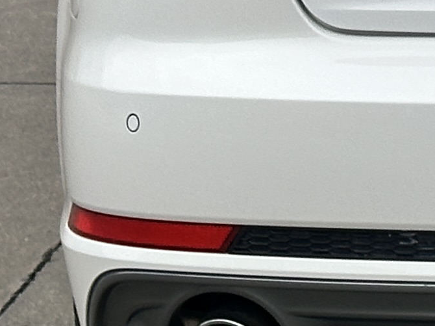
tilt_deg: -2.6
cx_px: 736
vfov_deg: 5.1
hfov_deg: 6.7
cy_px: -282
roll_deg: +0.4
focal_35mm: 289
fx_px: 3630
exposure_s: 1/1145
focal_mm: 6.86
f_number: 1.78
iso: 64
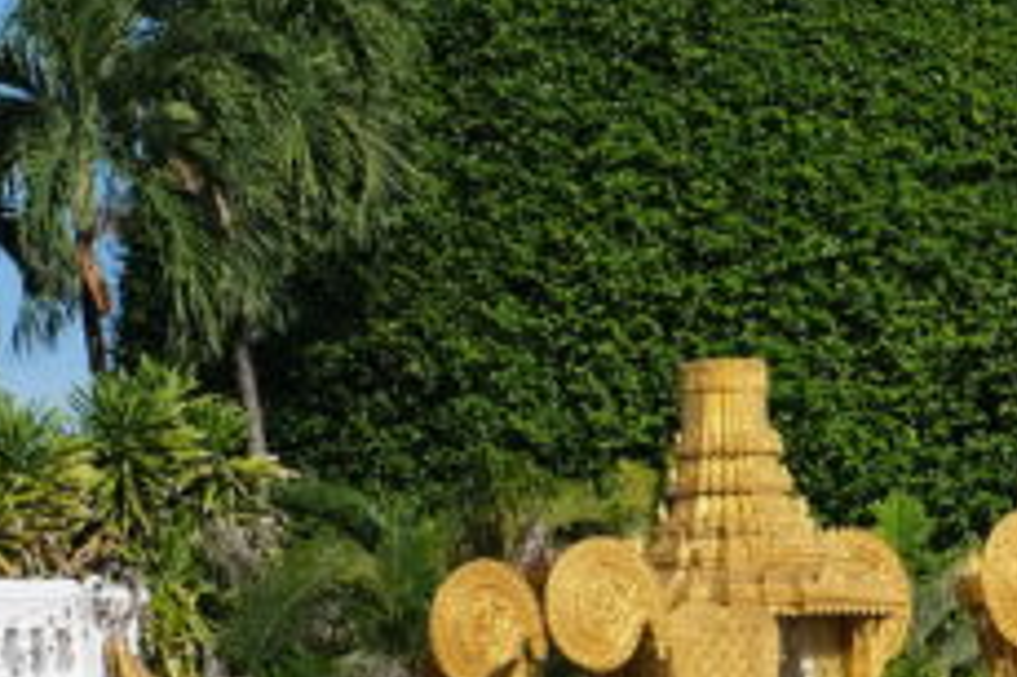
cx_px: 1839
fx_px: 6662
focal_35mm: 236
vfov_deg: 5.8
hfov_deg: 8.4
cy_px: 821
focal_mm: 35
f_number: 6.4
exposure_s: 1/1300
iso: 320
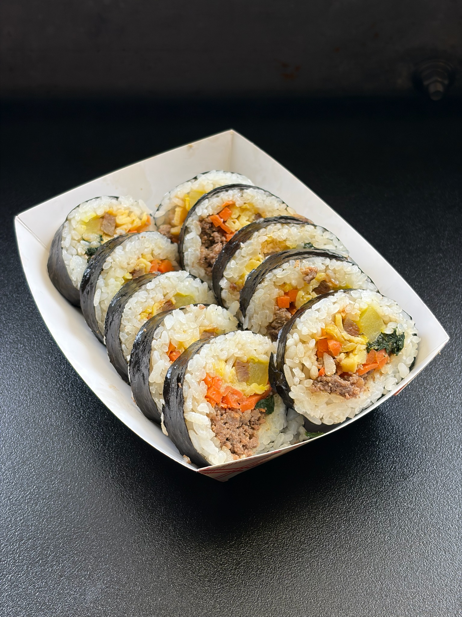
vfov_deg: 36.8
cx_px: 231
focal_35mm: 52
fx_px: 925
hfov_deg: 28.0
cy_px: 308
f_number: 1.6
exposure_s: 1/124
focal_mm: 5.96
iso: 25
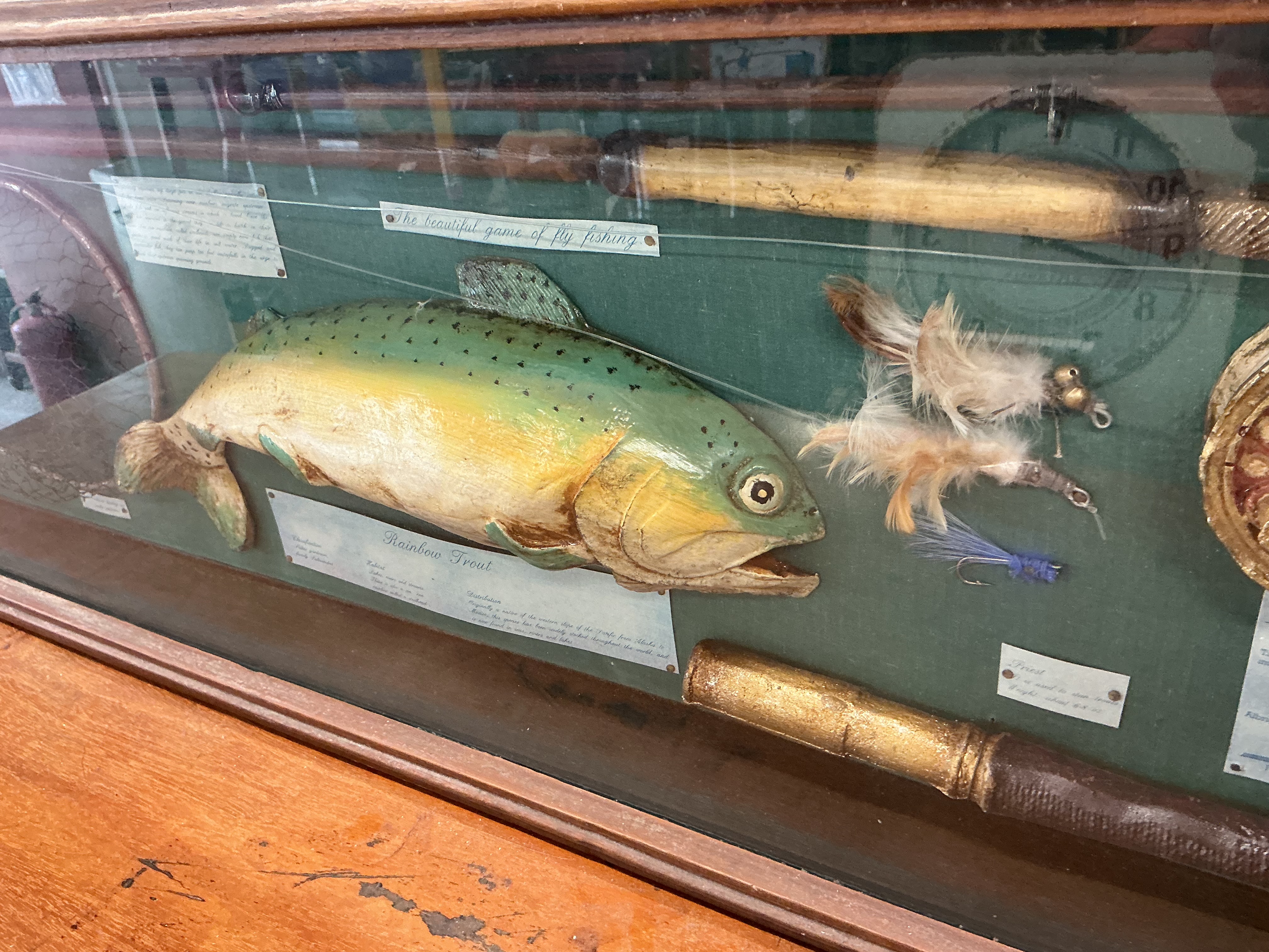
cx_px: 634
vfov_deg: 48.2
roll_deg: +5.2
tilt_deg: -26.7
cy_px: 476
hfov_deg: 61.7
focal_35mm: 29
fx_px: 1063
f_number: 1.8
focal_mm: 3
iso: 160
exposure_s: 1/50
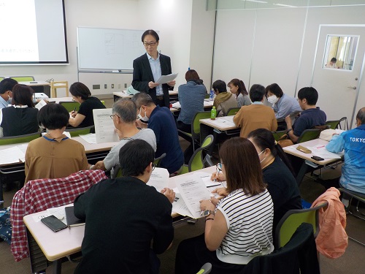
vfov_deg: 46.8
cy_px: 137
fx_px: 316
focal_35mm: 30
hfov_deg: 60.0
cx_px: 182
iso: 200
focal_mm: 4.1
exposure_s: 1/30
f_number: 3.3
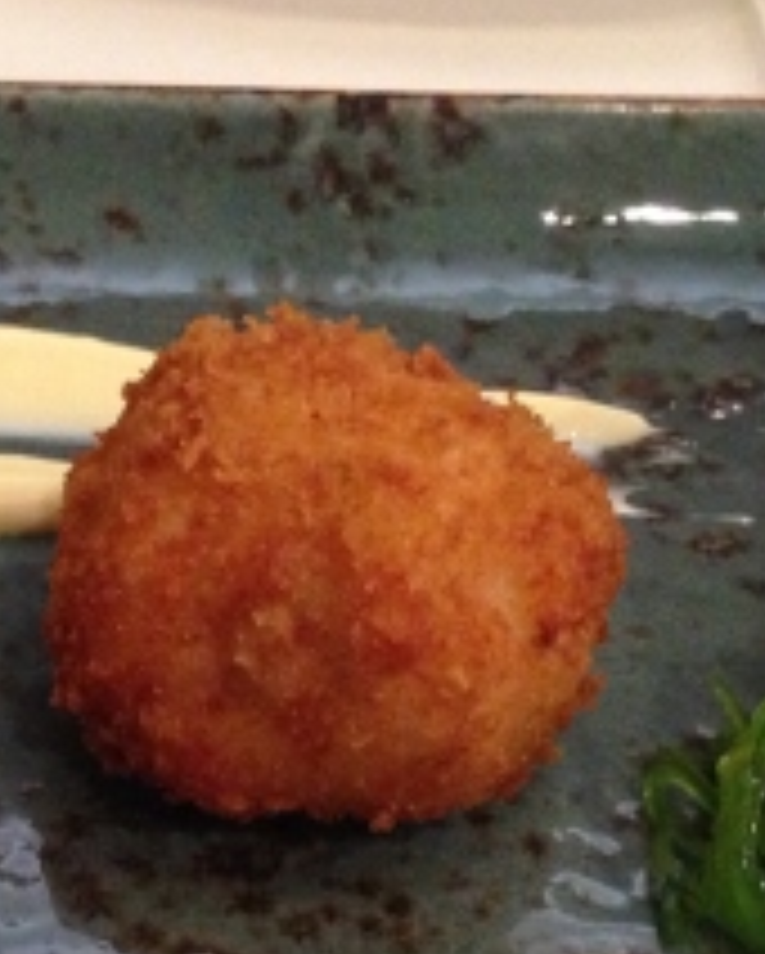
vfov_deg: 20.8
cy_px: 716
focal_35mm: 91
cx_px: 104
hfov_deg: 16.7
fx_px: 2572
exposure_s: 1/17
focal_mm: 4.13
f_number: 2.4
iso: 400
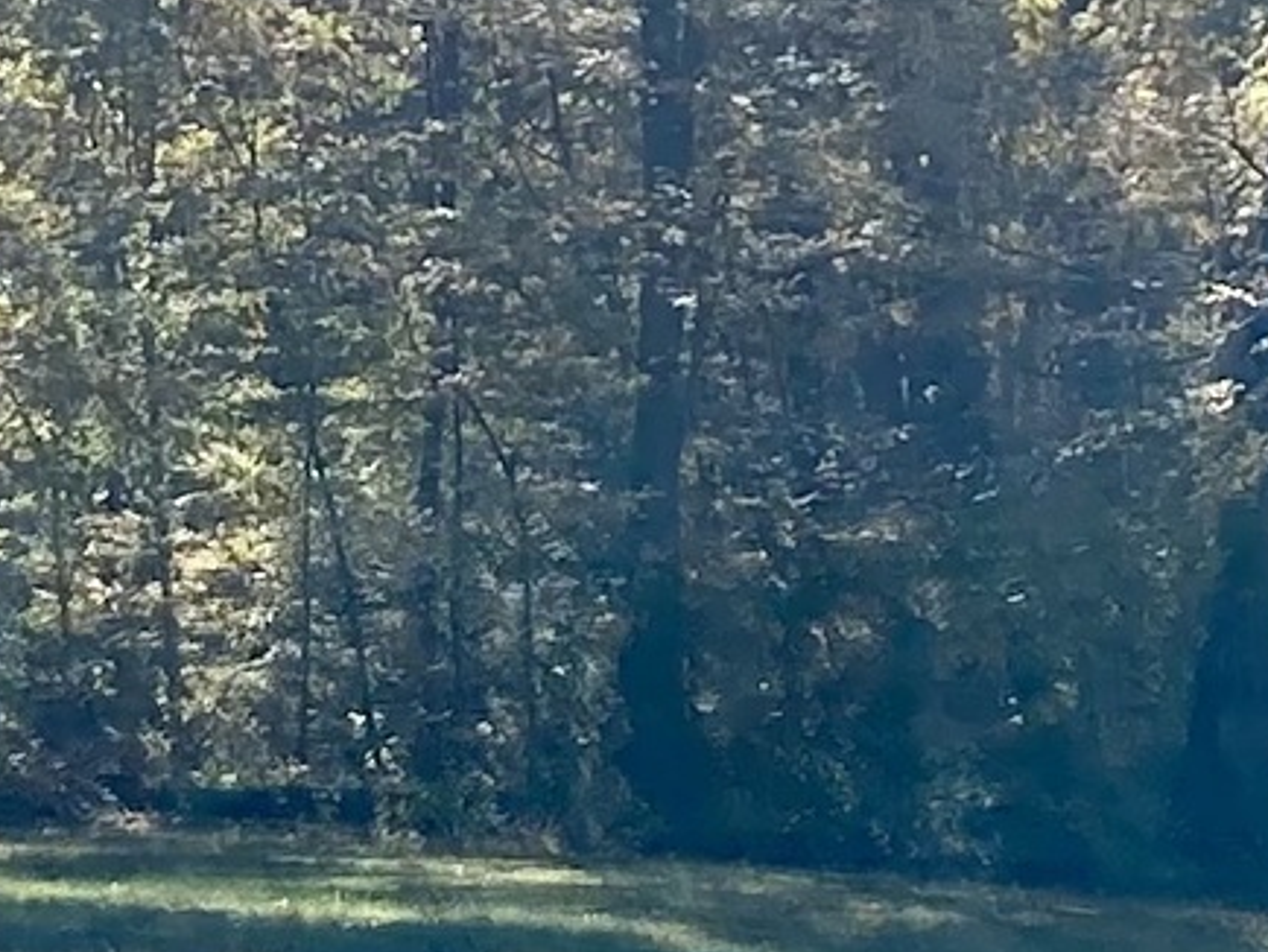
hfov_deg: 10.0
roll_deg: +0.5
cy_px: 26
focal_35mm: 198
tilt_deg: +1.7
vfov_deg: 7.5
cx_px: 1031
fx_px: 7257
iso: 20
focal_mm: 3.99
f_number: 1.8
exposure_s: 1/1012
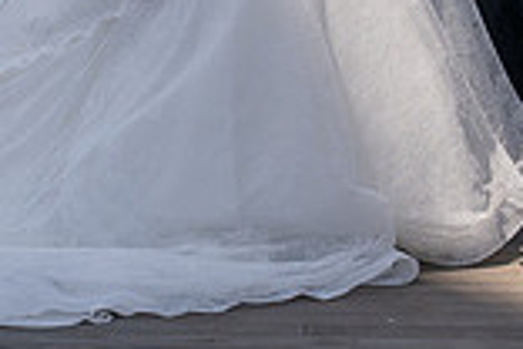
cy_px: -193
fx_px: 3791
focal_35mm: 261
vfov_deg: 5.2
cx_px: 221
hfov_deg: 7.9
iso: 200
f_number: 8
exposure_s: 1/800
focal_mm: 70
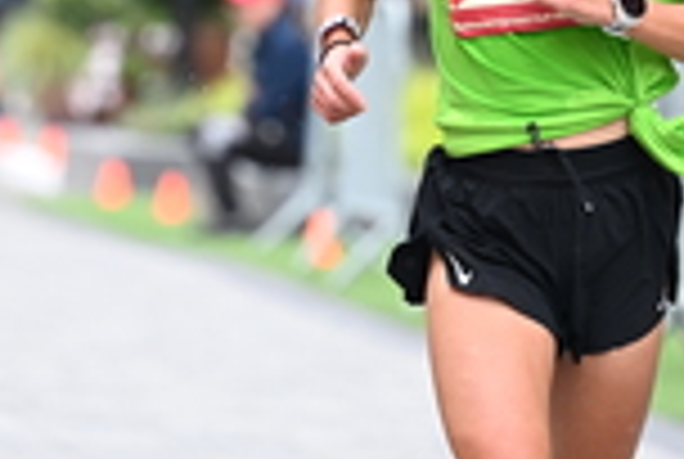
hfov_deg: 4.2
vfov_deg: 2.8
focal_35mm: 487
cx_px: 212
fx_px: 9271
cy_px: -29
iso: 1250
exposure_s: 1/1250
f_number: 2.8
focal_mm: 135
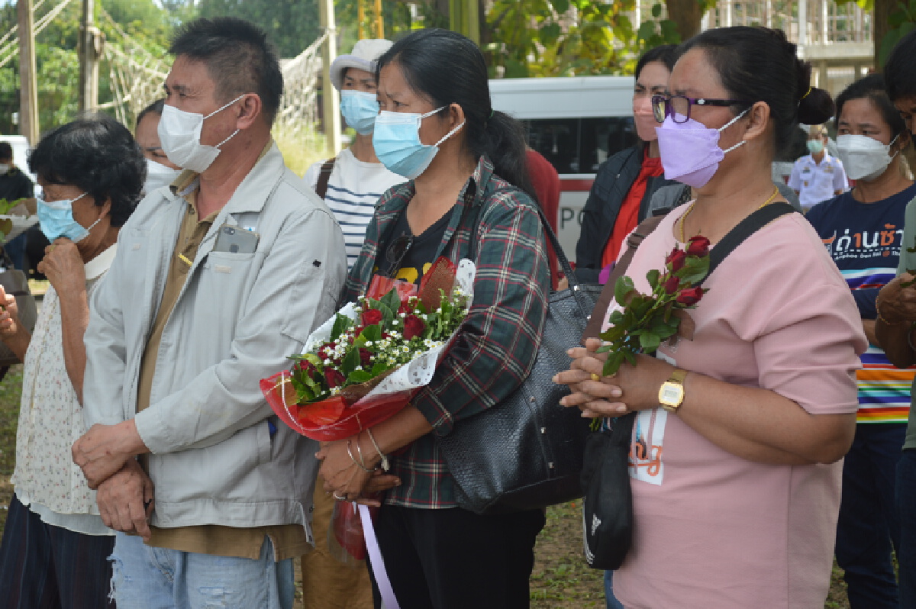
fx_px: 1983
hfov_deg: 26.0
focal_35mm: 78
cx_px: 458
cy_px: 304
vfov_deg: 17.5
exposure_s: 1/125
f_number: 5.6
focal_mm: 52
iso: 125
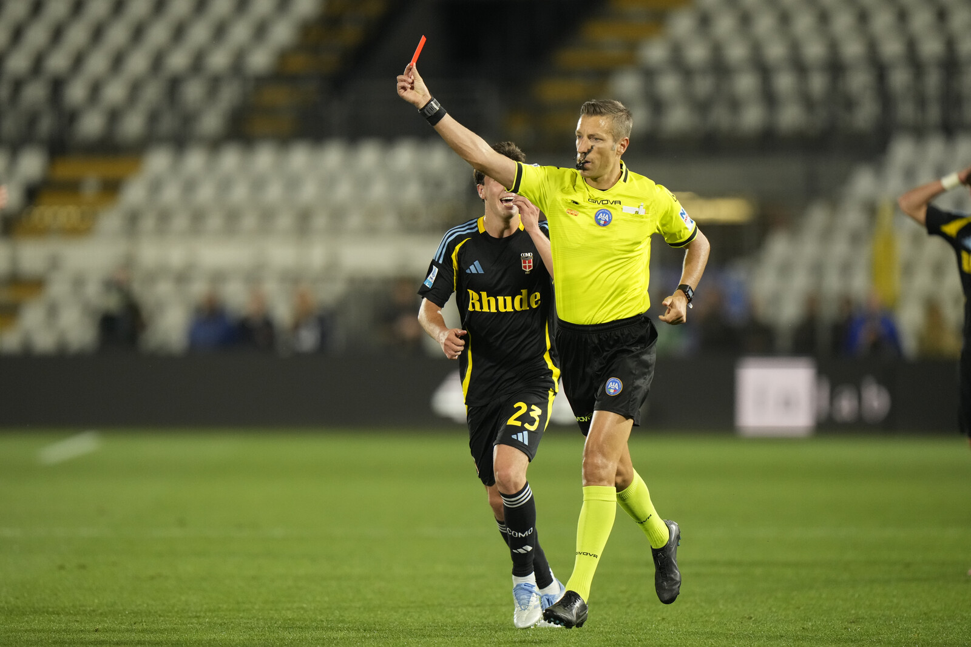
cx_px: 486
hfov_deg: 5.2
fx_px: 10789
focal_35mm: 400
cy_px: 324
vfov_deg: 3.4
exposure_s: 1/2000
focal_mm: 400
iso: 4000
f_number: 3.2
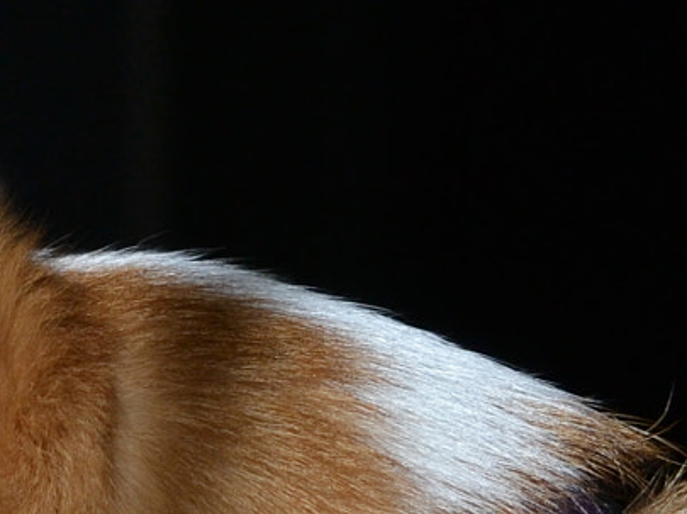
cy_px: 888
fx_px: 11580
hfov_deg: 3.4
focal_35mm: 584
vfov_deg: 2.5
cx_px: -254
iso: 200
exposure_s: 1/800
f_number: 4.5
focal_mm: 80
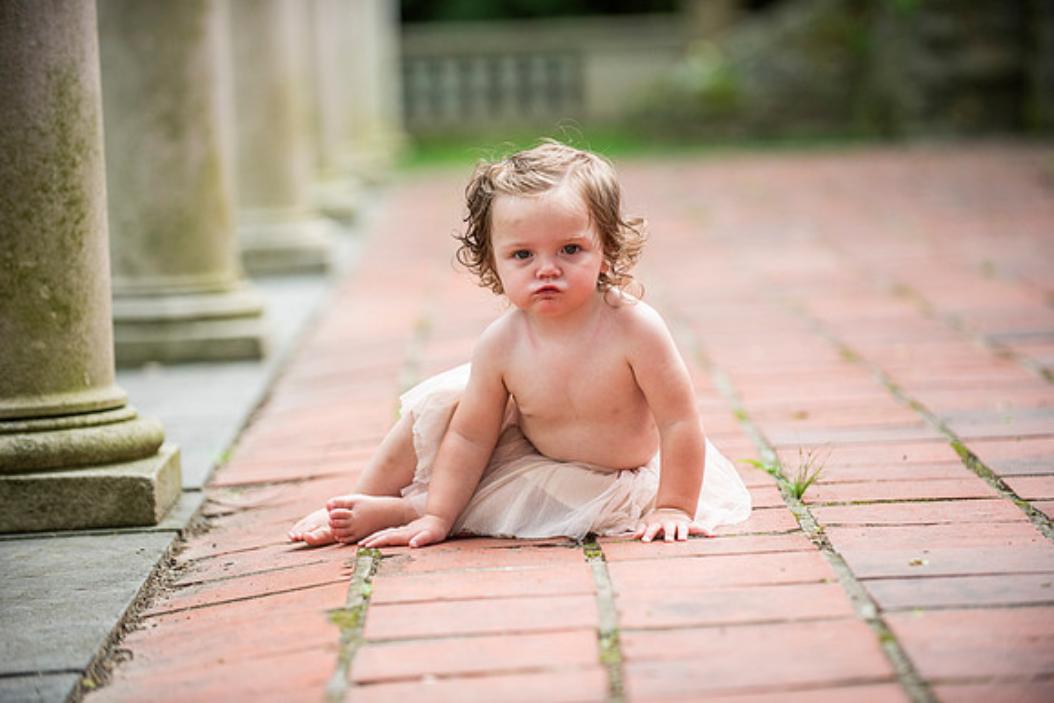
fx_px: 4392
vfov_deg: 9.2
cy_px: 352
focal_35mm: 150
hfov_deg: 13.7
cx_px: 527
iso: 640
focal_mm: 150
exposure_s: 1/1600
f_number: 2.8
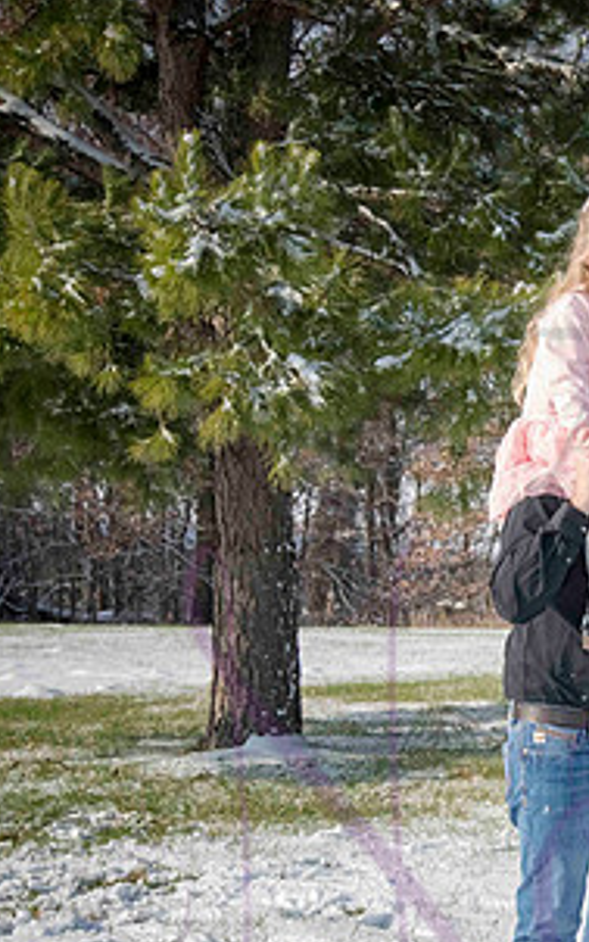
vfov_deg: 22.0
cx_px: 707
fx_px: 2412
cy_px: 591
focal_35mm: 94
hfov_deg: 13.5
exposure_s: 1/2000
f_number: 7.1
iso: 800
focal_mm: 48
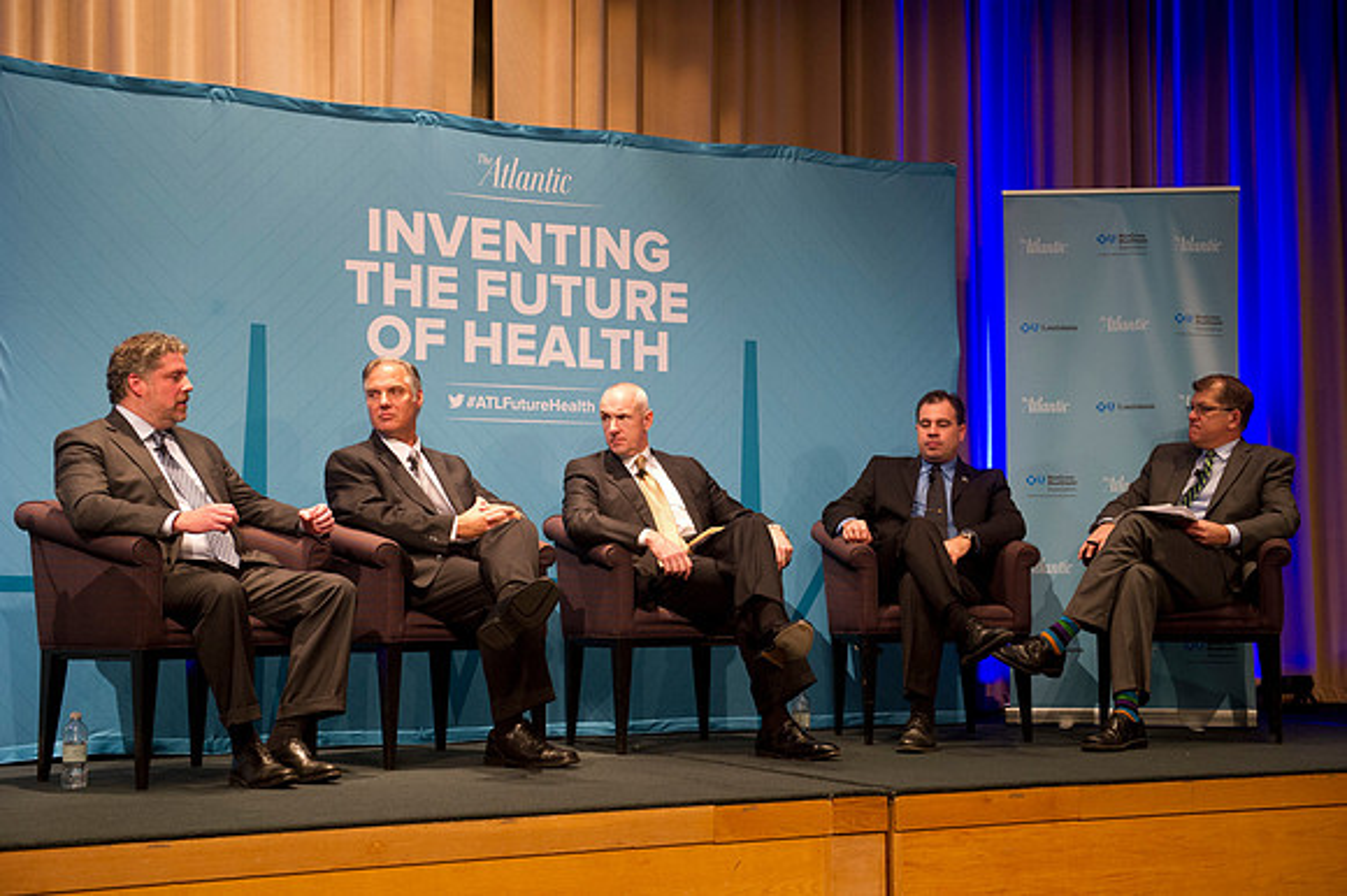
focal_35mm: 52
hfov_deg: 38.2
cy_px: 448
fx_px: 1944
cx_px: 674
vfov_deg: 26.0
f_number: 4
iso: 2500
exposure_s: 1/125
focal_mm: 52
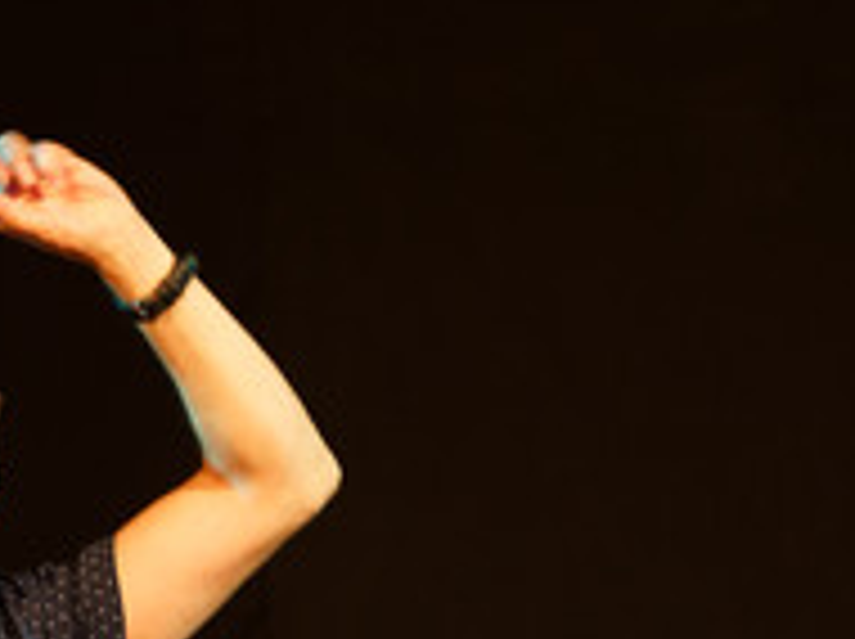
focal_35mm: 227
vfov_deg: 6.5
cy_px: 412
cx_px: -50
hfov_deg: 8.7
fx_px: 5600
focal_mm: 70
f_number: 3.5
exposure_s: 1/80
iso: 640
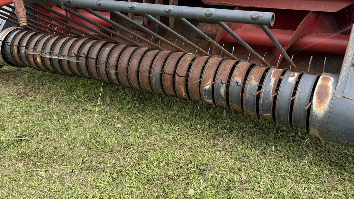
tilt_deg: -20.3
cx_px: 182
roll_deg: -3.2
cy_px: 80
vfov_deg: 31.1
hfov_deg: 52.8
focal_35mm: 38
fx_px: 357
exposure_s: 1/868
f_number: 1.78
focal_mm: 6.76
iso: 80
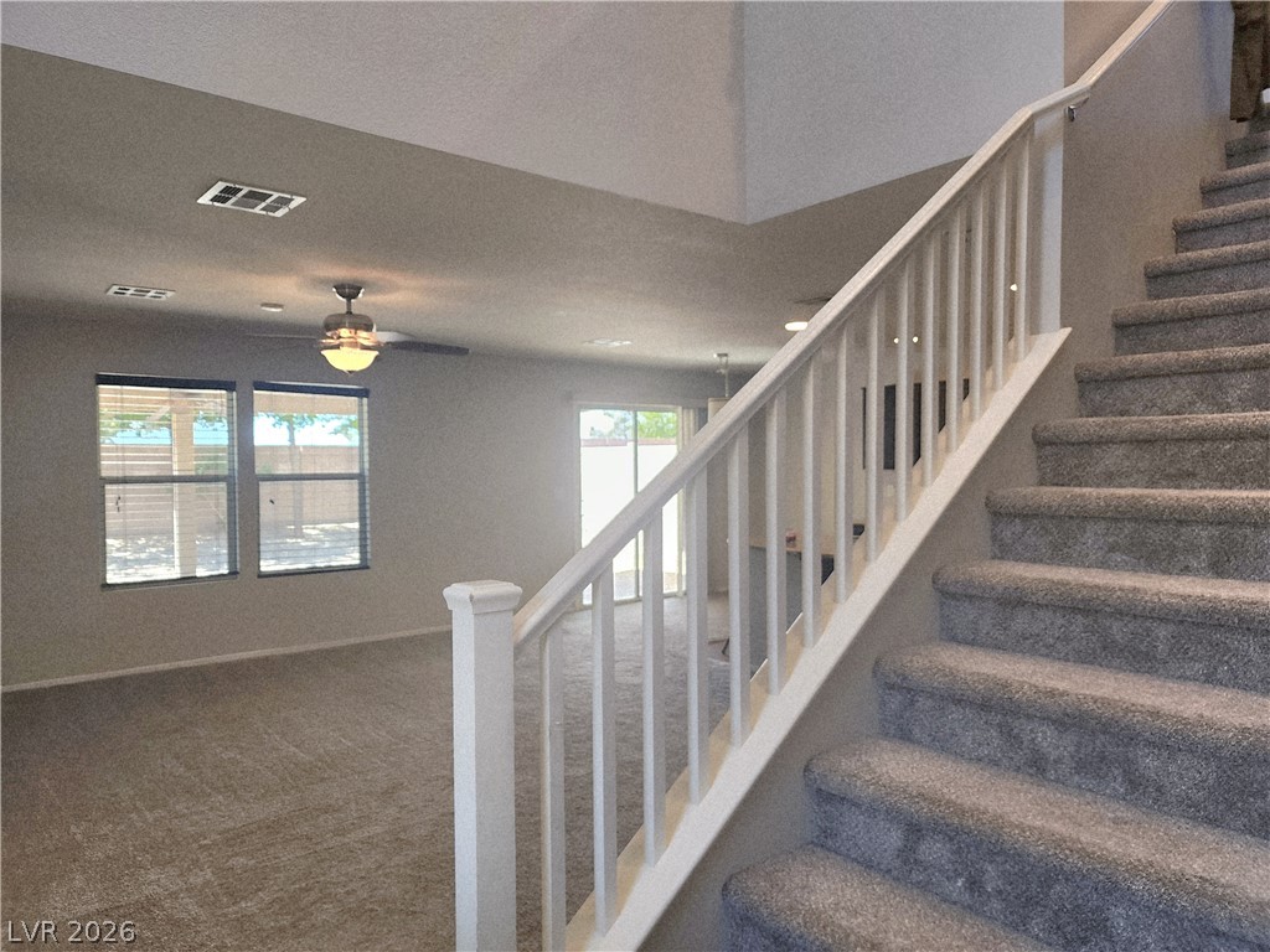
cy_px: 476
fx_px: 844
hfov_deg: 73.9
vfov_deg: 58.9
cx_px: 635
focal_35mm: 23
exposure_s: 1/120
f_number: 1.8
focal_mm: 6.4
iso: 100
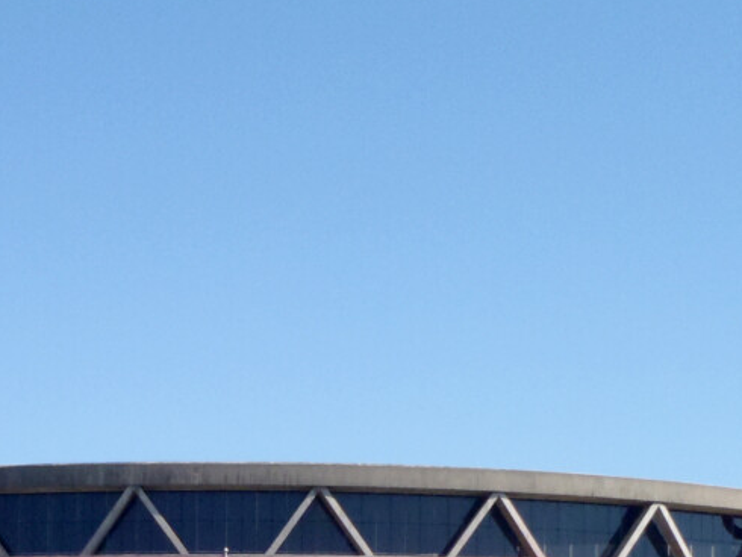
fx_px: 2573
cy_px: 646
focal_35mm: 120
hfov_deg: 16.4
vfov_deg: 12.1
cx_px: 239
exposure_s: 1/100
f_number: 13
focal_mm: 8.8
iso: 200
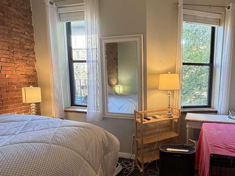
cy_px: 99
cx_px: 159
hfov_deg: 69.3
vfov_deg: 56.6
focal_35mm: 24
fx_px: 163
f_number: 2.2
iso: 320
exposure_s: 1/60
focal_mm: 2.22
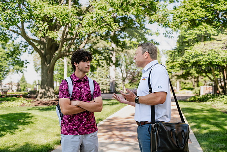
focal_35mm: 42
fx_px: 265
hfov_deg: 46.4
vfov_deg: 31.9
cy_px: 76
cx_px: 114
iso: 100
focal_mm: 42
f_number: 3.2
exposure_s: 1/200
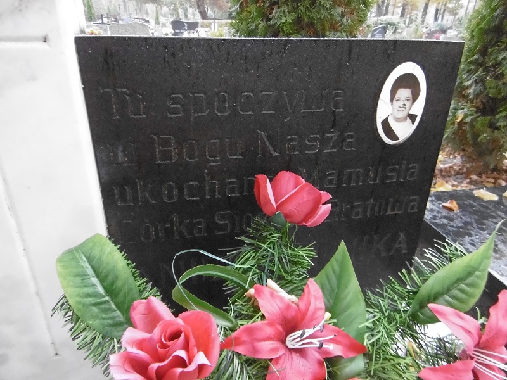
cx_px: 254
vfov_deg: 56.8
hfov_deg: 71.6
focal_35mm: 24
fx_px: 352
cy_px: 190
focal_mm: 4.3
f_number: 3.1
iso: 500
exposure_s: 1/60
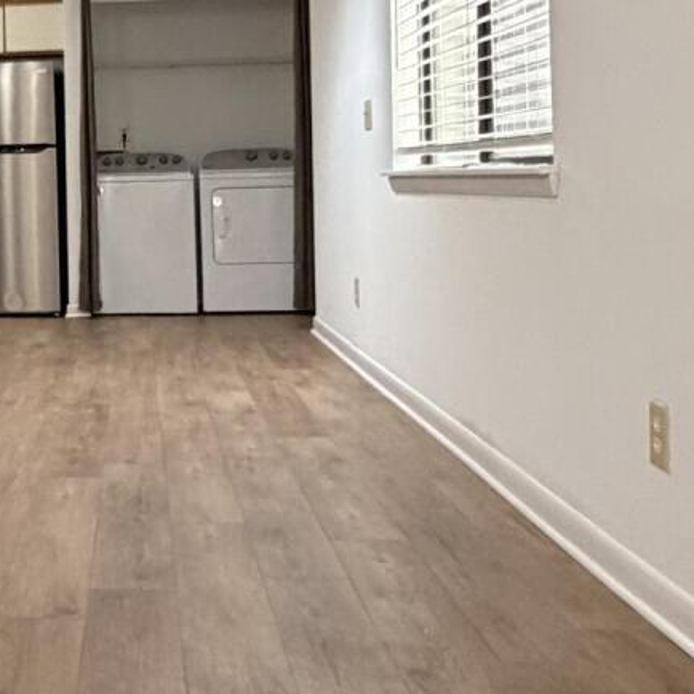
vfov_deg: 29.5
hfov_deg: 27.9
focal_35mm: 57
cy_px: 166
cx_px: -27
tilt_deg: +0.9
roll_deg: +1.0
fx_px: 1293
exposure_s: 1/60
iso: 500
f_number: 2.2
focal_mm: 2.22
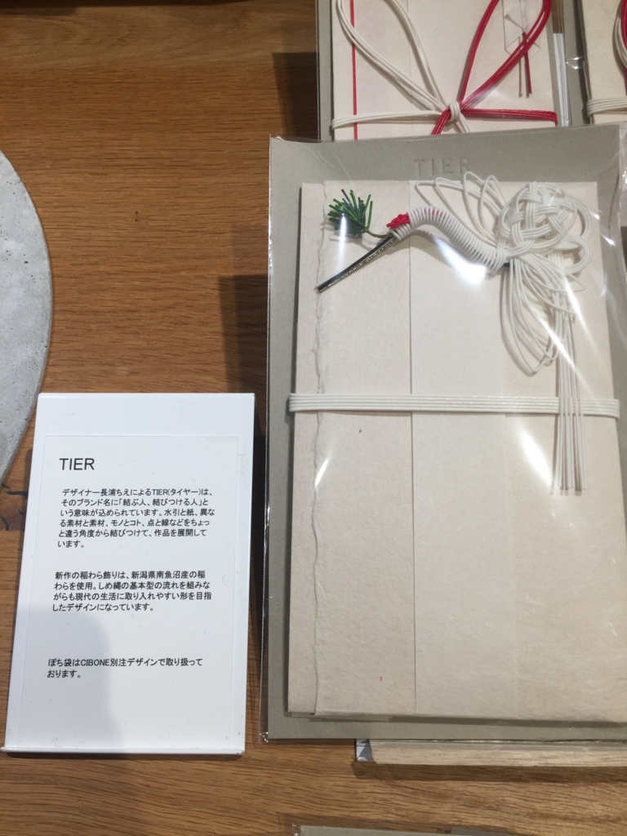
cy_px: 418
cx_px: 314
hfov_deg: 48.2
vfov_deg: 61.7
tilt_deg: -60.0
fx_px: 700
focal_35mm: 29
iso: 32
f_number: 2.2
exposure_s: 1/170
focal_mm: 4.15
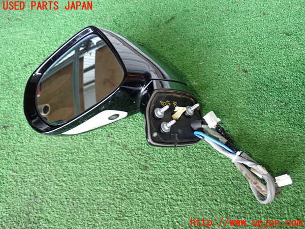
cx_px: 152
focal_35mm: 36
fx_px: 317
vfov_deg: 39.7
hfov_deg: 51.4
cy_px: 114
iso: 320
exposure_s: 1/40
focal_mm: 6.37
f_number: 2.5
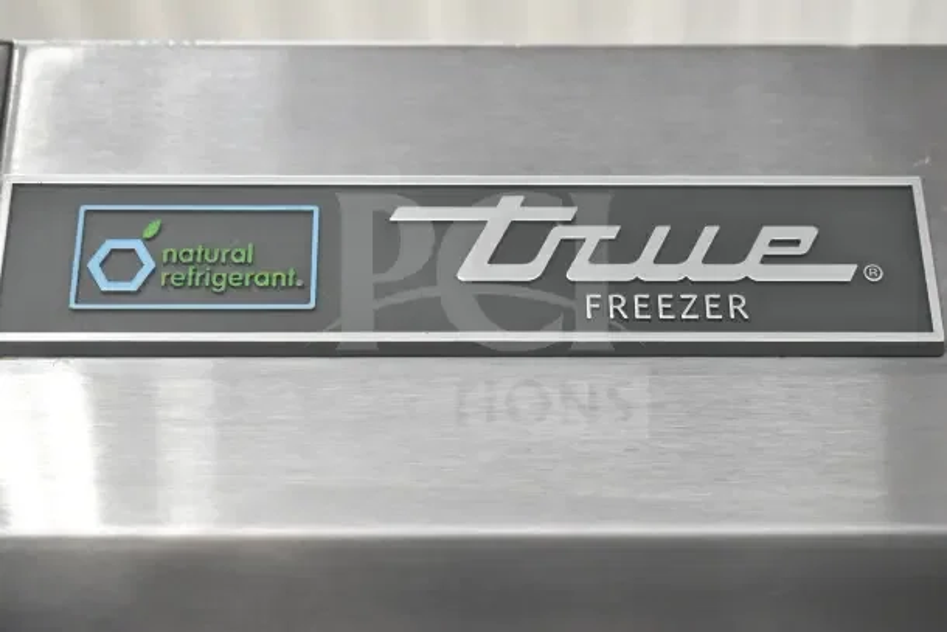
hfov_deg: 28.1
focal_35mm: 72
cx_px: 474
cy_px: 316
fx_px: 1894
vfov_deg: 18.9
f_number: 5.3
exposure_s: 1/250
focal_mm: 48
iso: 6400
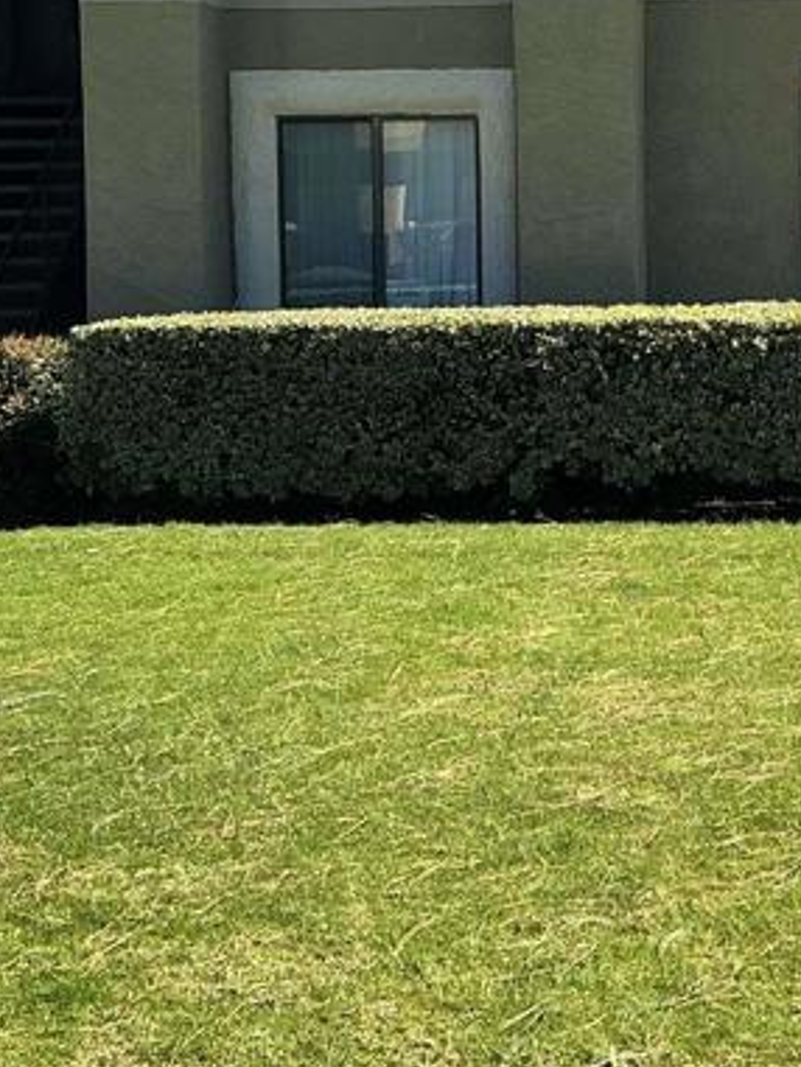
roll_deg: +1.2
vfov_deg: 24.8
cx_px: 655
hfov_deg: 18.7
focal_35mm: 78
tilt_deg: +0.5
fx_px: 2405
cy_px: 288
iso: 25
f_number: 1.8
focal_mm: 3
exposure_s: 1/898
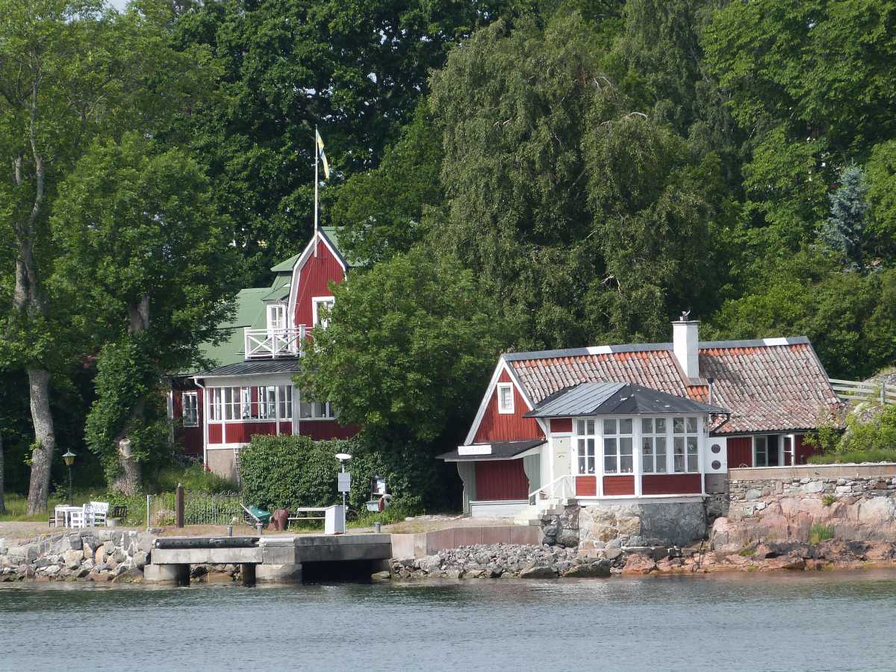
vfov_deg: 3.6
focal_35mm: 411
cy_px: 336
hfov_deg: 4.8
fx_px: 10638
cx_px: 448
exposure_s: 1/320
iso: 100
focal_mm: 74
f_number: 5.6
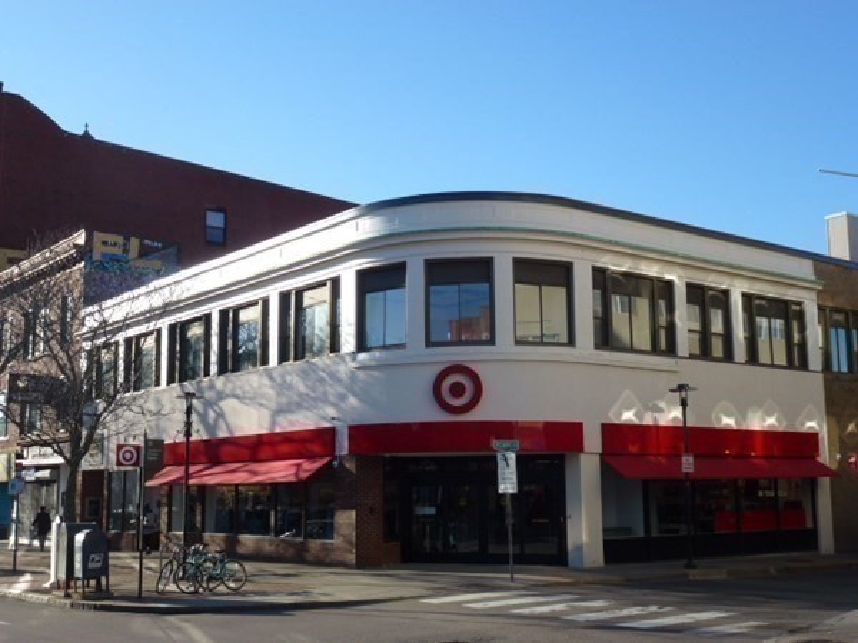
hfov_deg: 45.8
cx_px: 429
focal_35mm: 41
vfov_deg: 35.1
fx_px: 1016
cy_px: 322
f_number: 3.9
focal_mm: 7.4
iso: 100
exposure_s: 1/500
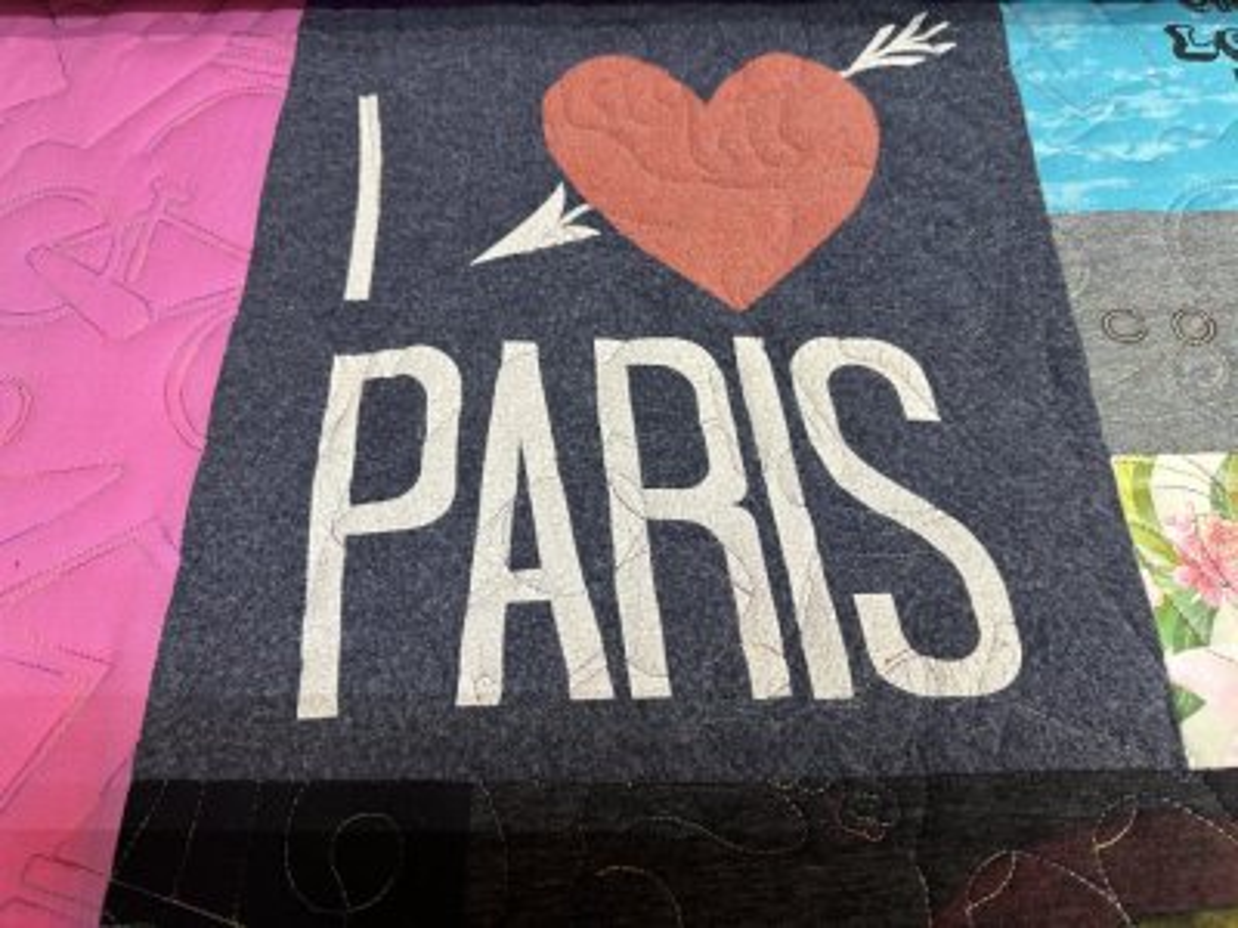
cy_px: 464
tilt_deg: -63.4
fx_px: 858
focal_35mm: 24
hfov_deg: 71.6
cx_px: 619
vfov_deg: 56.8
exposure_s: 1/60
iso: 125
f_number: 1.78
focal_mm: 6.86
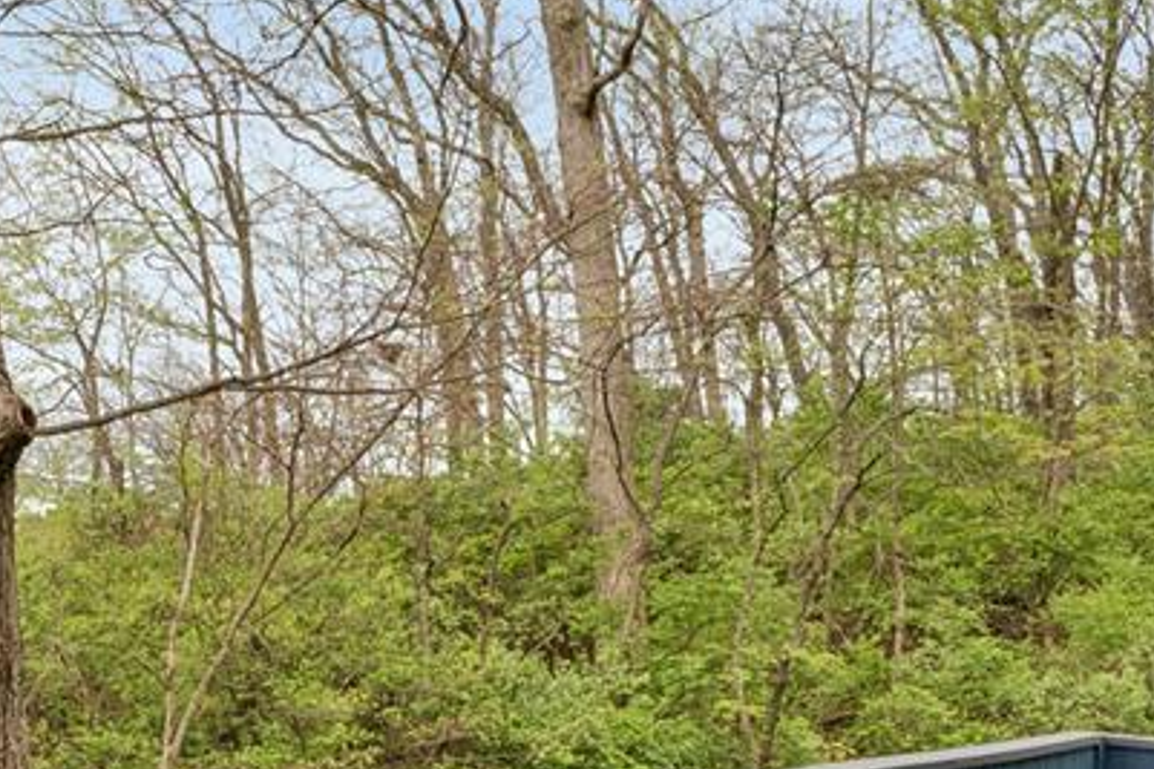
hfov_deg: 37.7
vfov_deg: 28.1
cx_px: 17
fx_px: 1507
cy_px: 593
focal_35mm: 47
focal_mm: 18.4
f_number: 22
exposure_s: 1/4
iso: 100
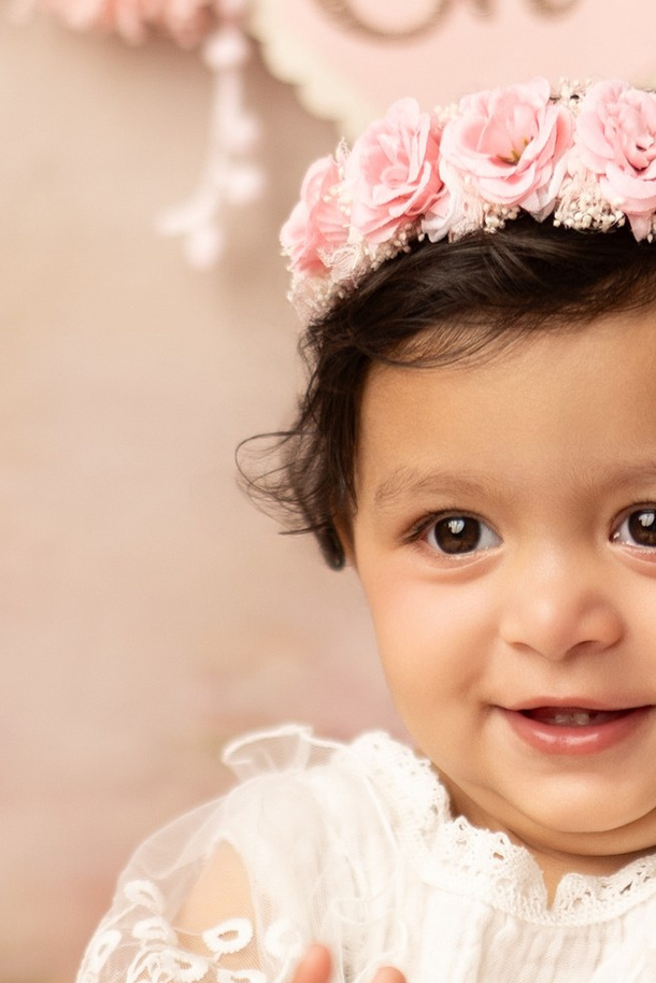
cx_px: 584
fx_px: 4015
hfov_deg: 9.3
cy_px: 792
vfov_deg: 13.9
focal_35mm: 147
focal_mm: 35
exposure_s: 1/160
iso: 100
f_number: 1.6
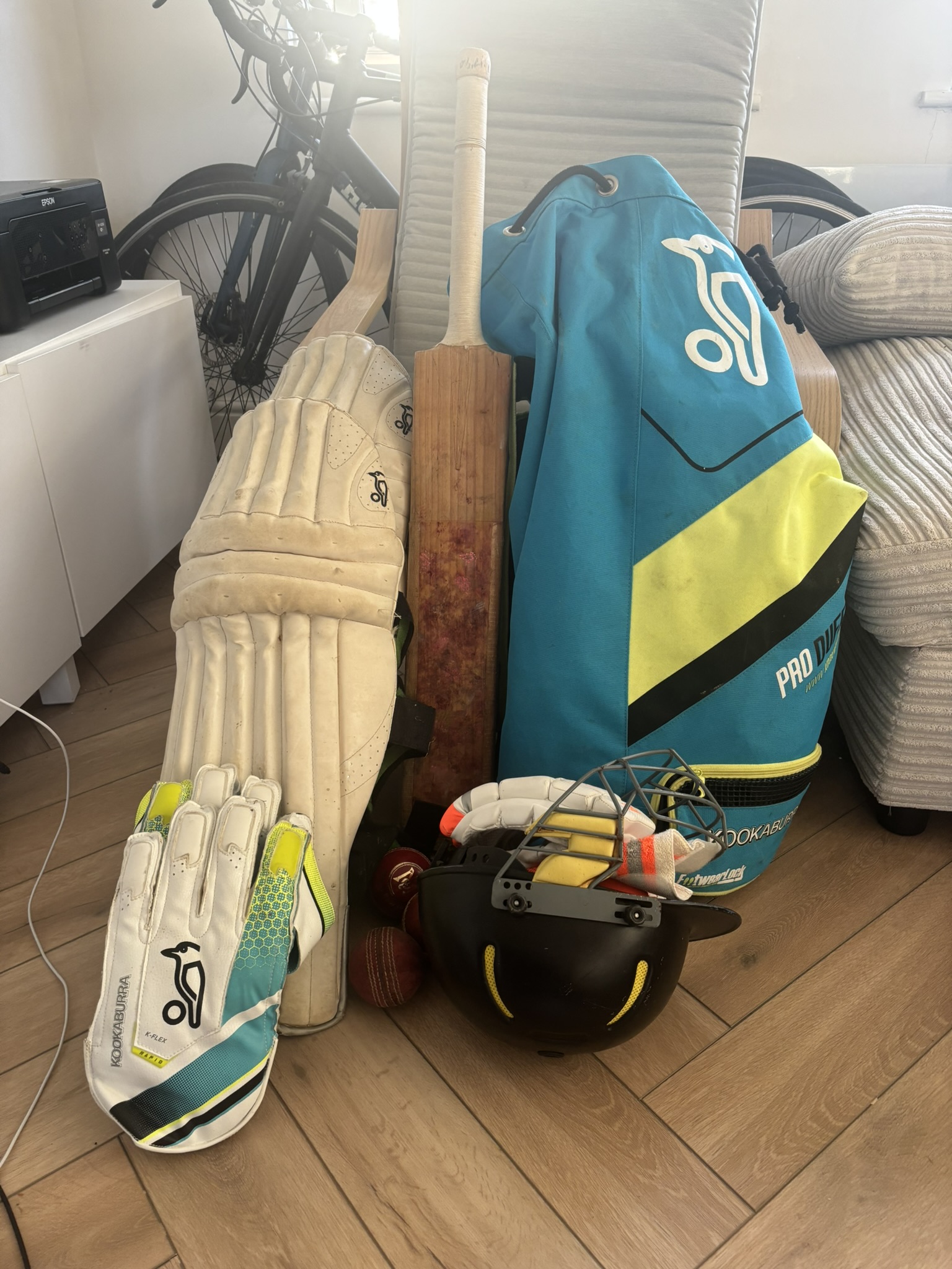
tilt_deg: -28.6
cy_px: 634
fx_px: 953
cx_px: 476
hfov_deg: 53.1
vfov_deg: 67.3
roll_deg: -1.0
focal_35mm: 26
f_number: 1.6
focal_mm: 5.96
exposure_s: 1/73
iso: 125
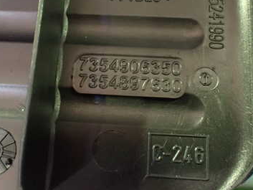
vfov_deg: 28.4
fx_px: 373
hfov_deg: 37.4
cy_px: 66
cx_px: 115
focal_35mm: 51
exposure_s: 1/30
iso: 1250
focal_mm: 5.4
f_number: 2.3
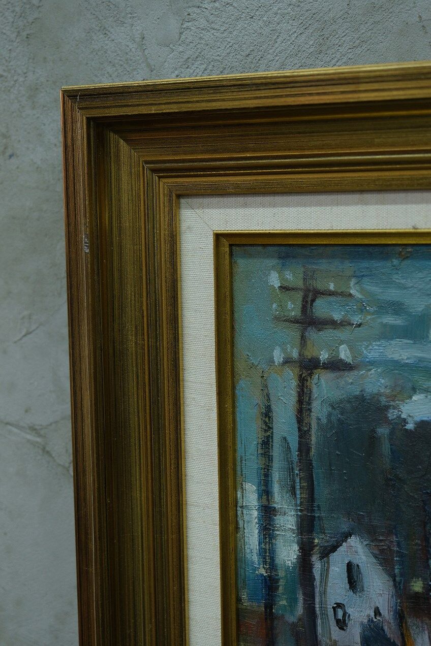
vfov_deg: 31.4
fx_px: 1149
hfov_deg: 21.2
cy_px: 323
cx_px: 216
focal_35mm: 64
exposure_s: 1/60
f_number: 4
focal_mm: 42.9
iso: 1250
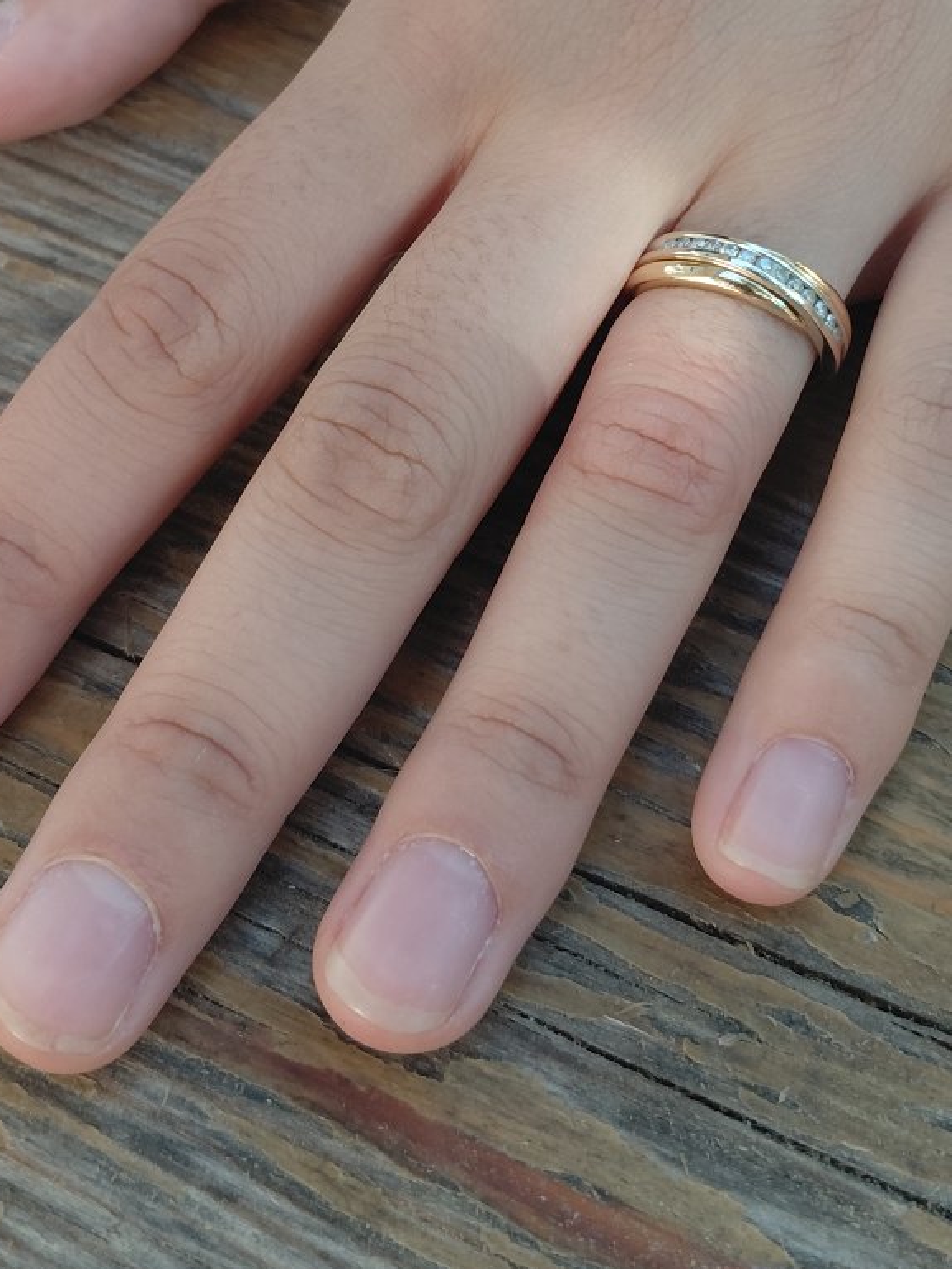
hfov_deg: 36.8
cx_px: 507
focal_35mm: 39
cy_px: 304
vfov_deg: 46.0
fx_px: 1430
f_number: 1.8
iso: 50
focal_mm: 4.69
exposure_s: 1/192
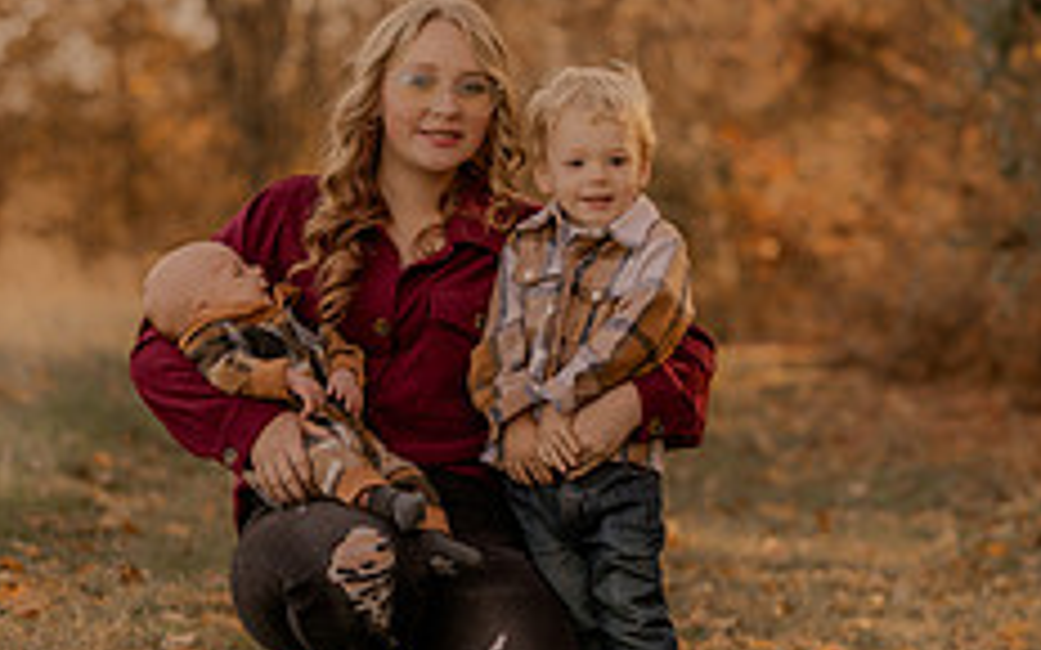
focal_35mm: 168
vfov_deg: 7.8
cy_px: 430
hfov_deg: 12.5
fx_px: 4766
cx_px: 516
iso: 200
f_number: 2.8
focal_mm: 85
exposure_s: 1/320
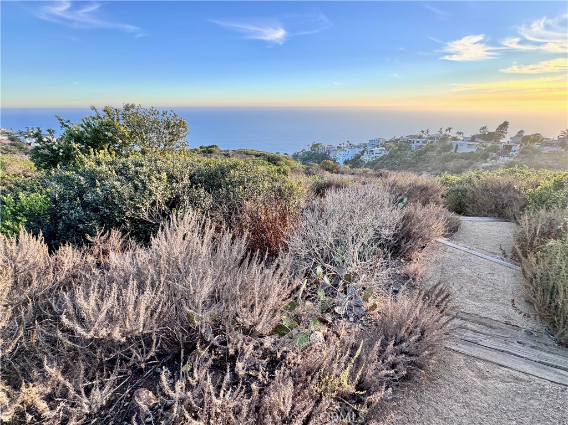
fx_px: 230
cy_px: 212
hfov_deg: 102.1
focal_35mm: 14
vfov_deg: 85.6
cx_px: 284
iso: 40
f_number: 2.2
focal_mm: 2.22
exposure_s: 1/128
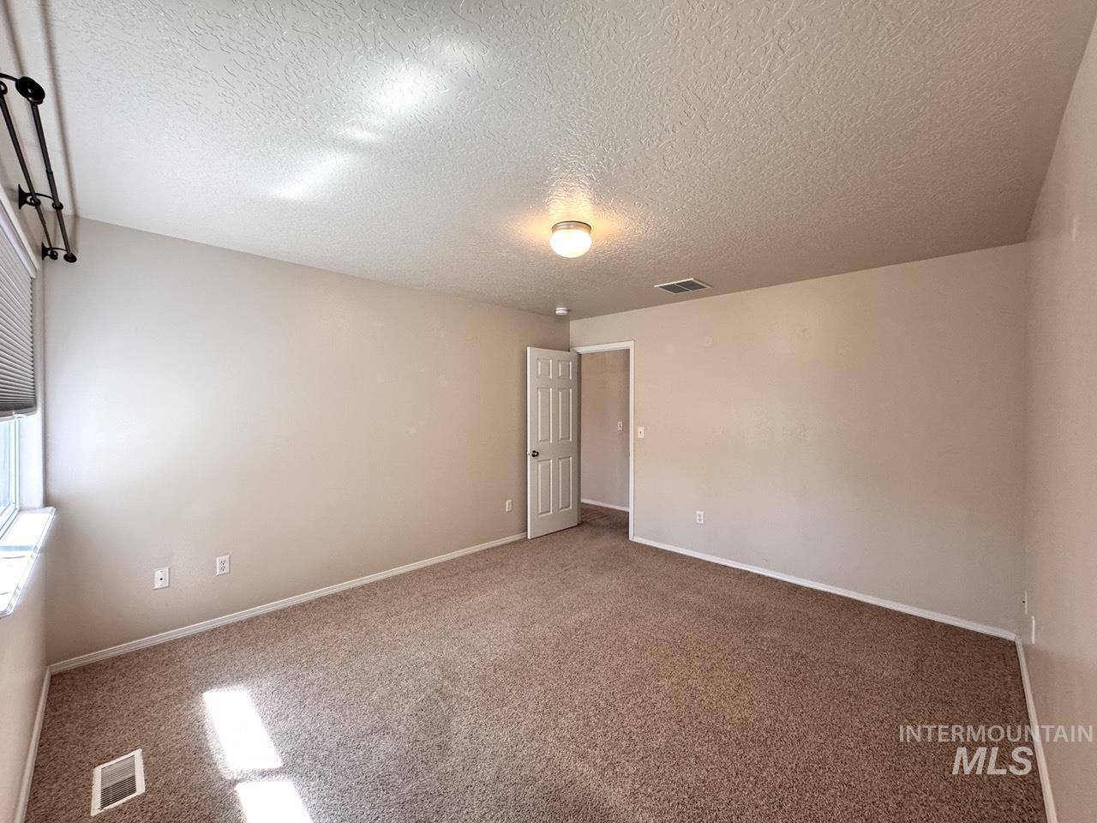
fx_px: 444
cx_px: 548
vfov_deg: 85.7
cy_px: 412
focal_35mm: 14
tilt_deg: -1.5
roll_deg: -0.2
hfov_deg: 102.1
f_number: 2.2
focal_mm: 2.22
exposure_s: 1/120
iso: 250
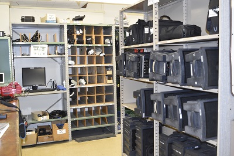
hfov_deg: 53.2
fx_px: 234
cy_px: 78
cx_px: 117
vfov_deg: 36.8
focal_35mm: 36
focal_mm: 24
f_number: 4.5
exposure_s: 1/80
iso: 800
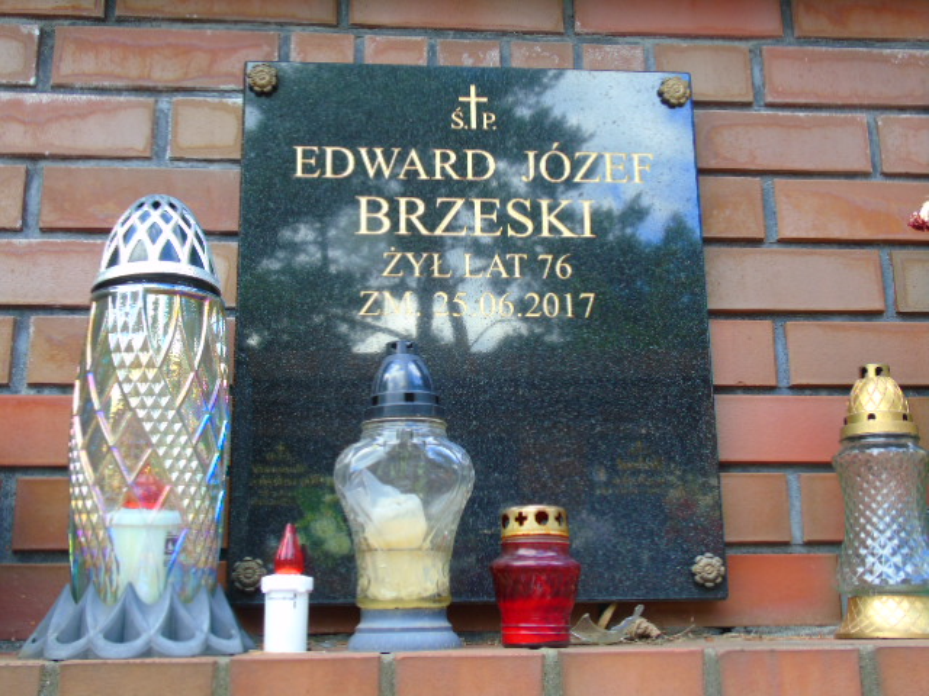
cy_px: 348
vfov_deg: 36.0
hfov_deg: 46.8
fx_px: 1073
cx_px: 464
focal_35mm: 40
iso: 80
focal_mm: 7.1
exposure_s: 1/50
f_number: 3.9
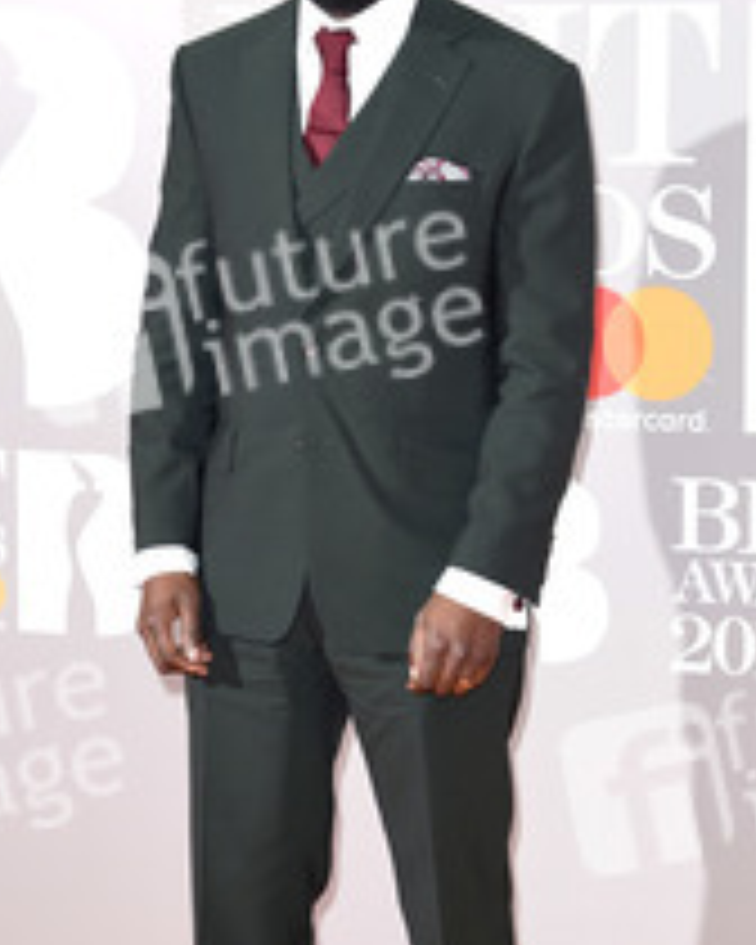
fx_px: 3496
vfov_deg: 15.4
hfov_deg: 12.3
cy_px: 544
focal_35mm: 125
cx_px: 385
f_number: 5.6
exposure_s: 1/250
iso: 400
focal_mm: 70
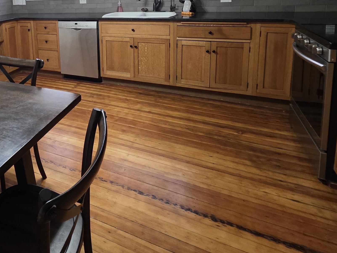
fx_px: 243
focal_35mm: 25
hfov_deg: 63.3
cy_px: 33
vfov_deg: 49.8
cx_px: 67
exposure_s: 1/60
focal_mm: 2.2
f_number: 1.9
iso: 400
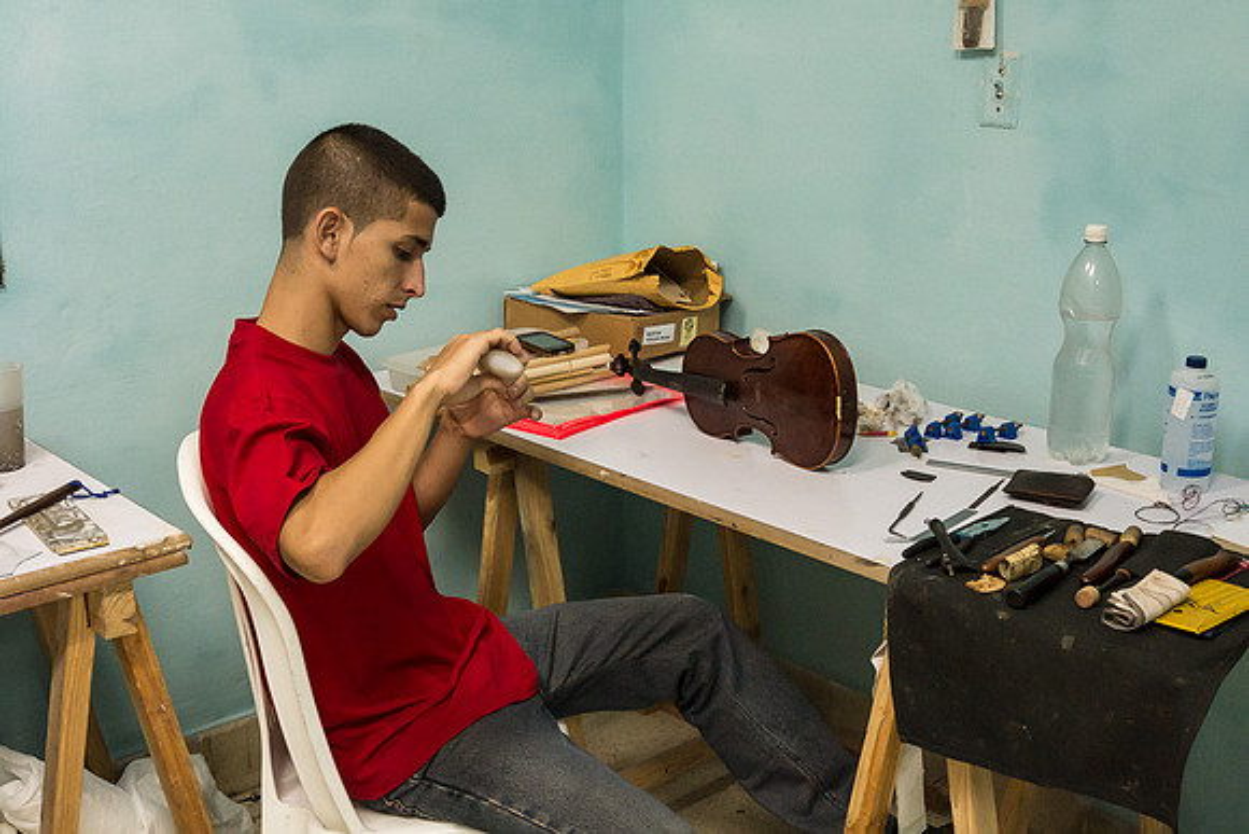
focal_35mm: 41
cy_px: 417
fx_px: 1423
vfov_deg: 32.6
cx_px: 624
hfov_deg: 47.4
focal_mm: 27
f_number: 8
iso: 6400
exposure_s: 1/40
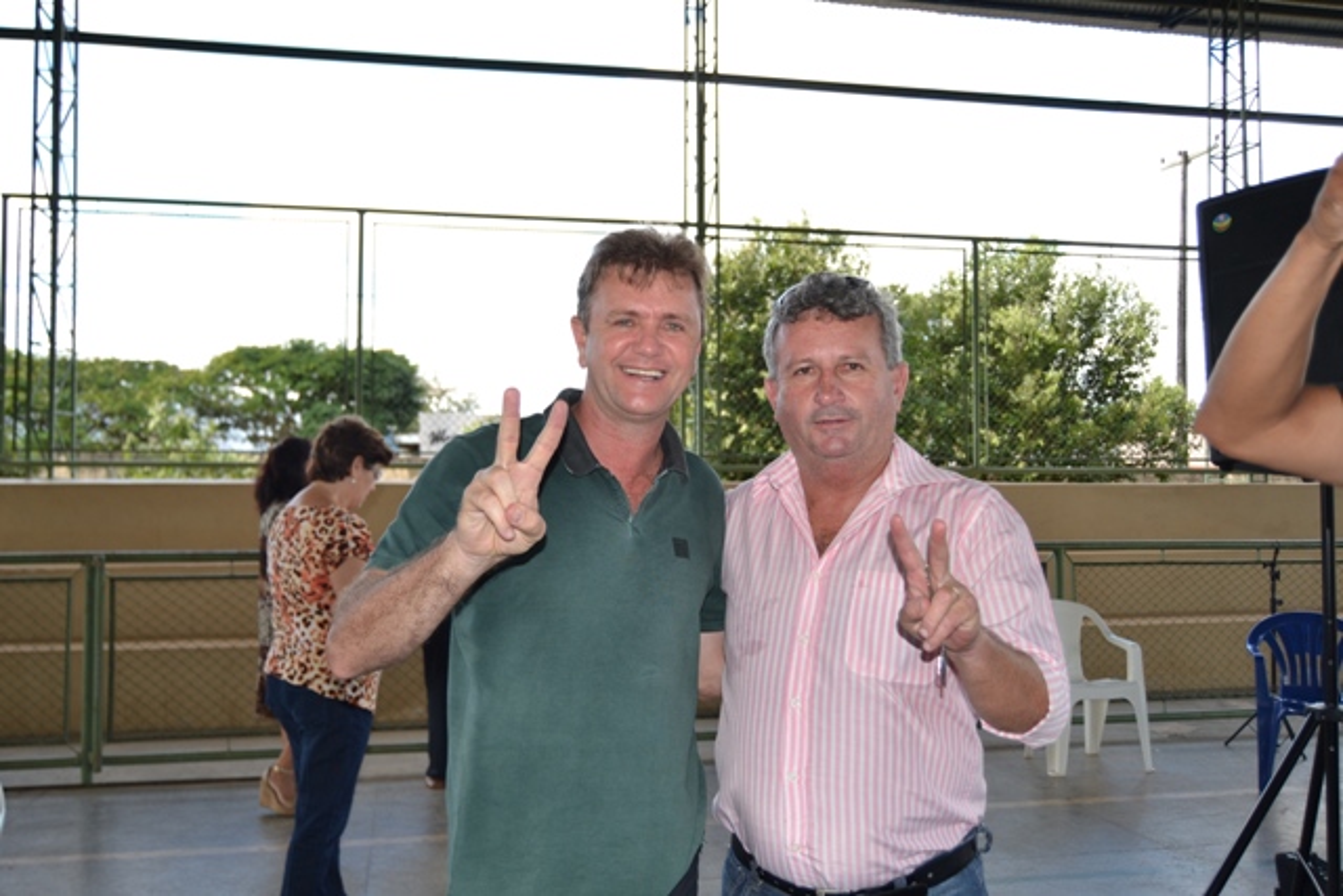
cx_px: 672
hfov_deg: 61.9
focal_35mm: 30
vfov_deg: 43.6
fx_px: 1119
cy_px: 448
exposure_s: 1/160
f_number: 4
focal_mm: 20
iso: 100
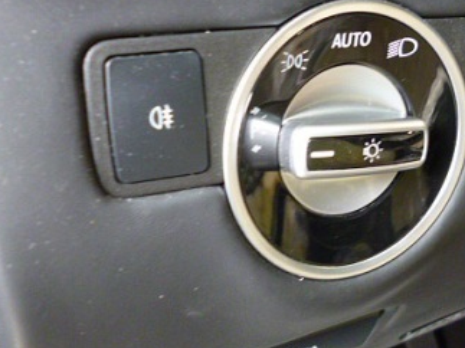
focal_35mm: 46
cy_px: 145
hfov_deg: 40.9
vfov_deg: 31.4
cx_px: 295
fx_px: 618
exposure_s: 1/8
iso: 400
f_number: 2.7
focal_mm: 5
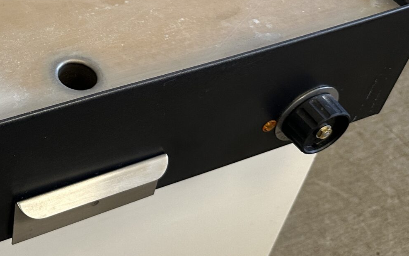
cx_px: -48
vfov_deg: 18.9
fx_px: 736
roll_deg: -0.7
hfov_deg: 28.1
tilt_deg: -35.9
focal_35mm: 66
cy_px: -32
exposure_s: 1/100
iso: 160
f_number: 1.78
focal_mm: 6.86
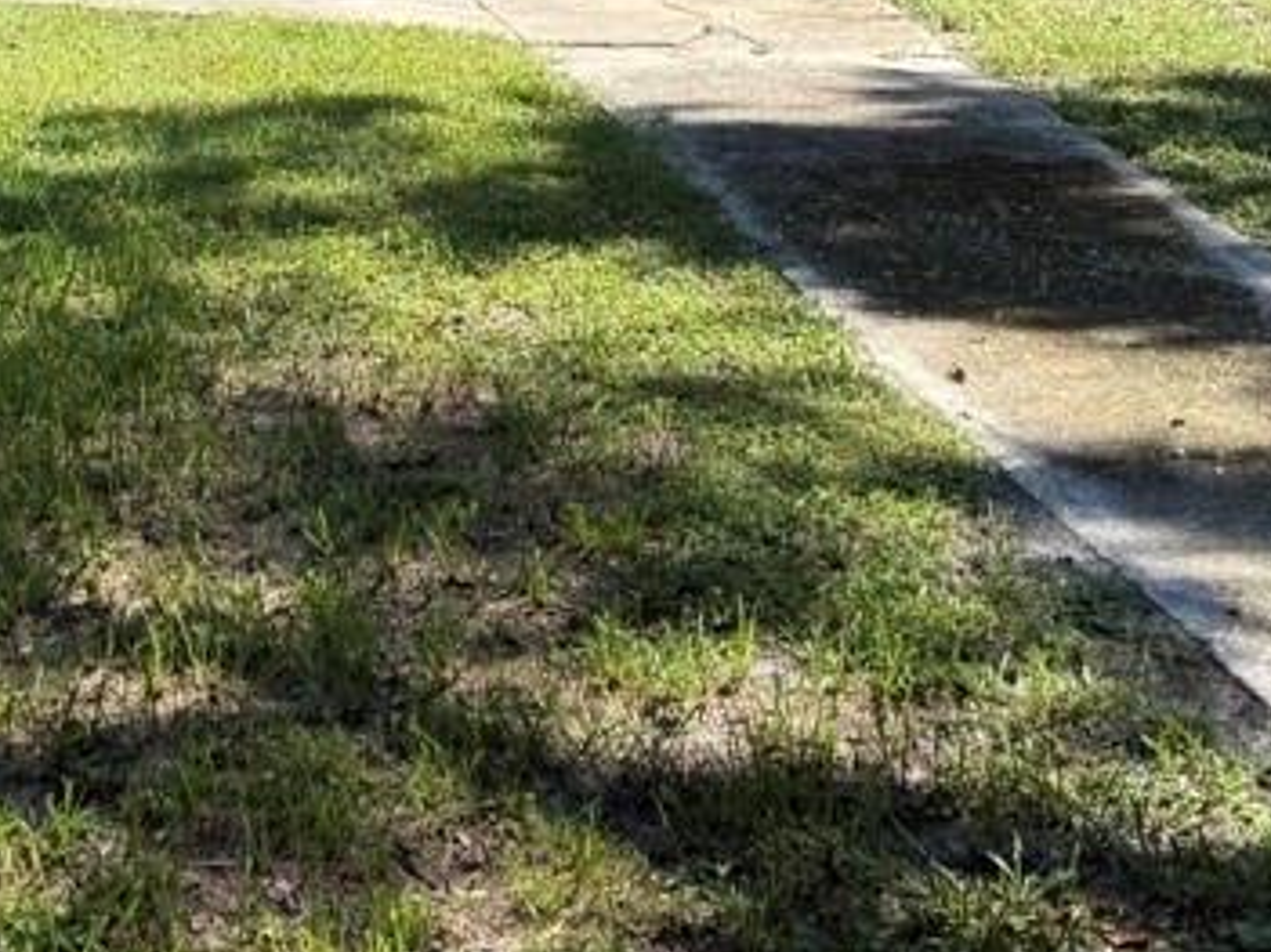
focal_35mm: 77
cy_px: -402
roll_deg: -0.2
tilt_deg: +0.1
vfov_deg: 17.5
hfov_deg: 24.5
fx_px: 2826
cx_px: 92
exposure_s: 1/1464
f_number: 1.78
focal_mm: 6.76
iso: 80
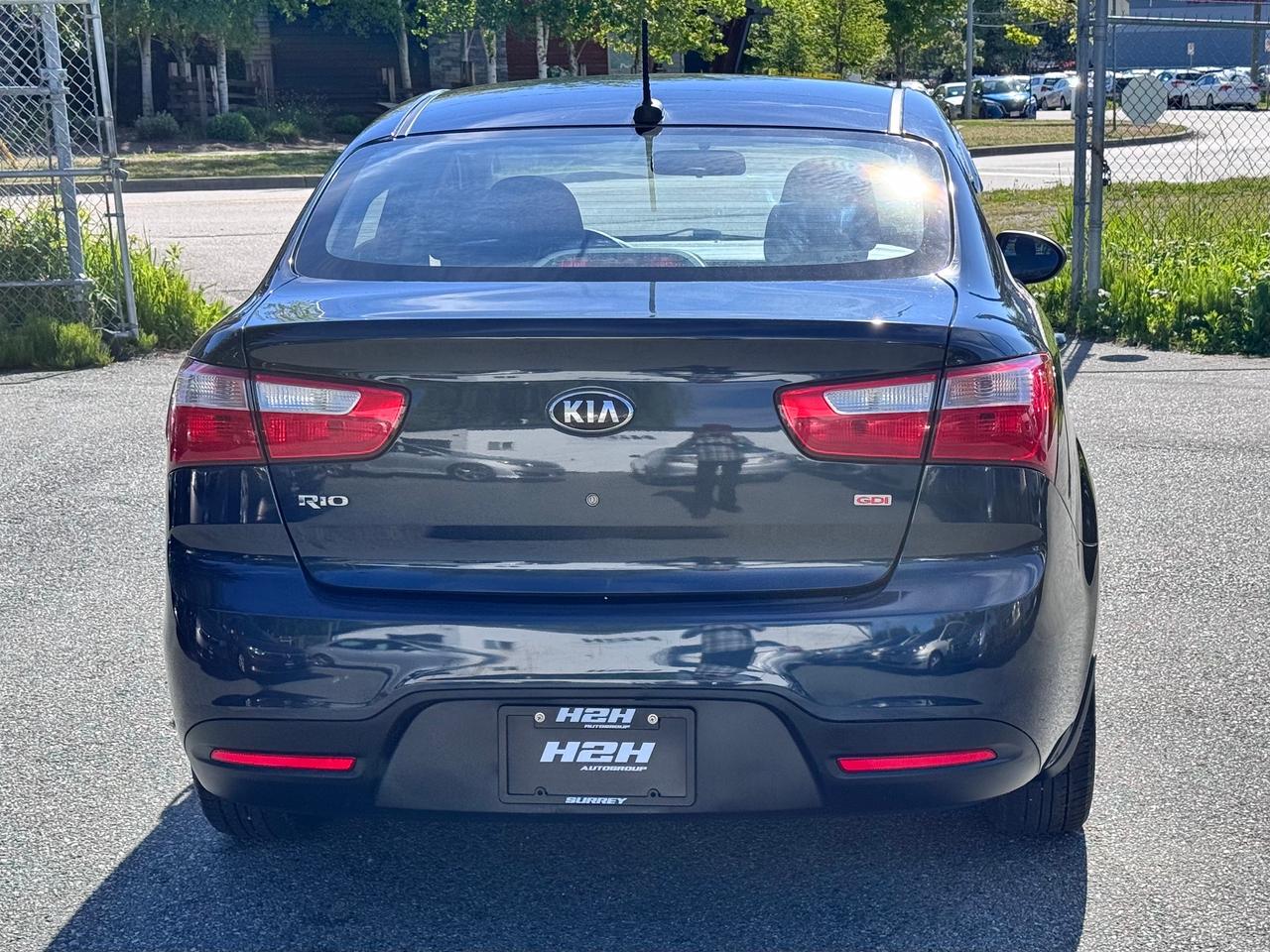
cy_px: 476
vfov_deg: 30.3
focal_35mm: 48
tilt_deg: -9.4
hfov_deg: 39.7
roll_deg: +0.4
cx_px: 635
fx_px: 1761
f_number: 1.78
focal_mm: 6.76
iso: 64
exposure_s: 1/2513
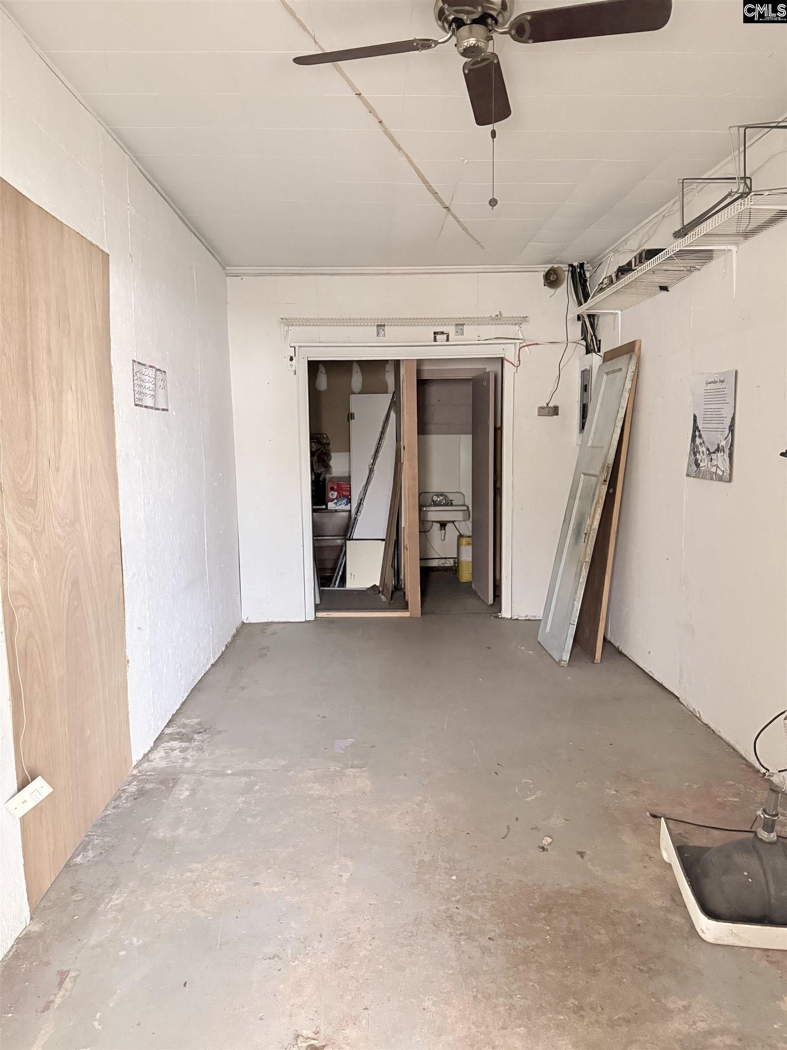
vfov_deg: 71.6
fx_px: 728
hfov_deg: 56.8
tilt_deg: -6.7
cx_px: 394
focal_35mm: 24
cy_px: 525
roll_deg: +0.3
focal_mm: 6.76
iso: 800
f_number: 1.78
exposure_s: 1/44
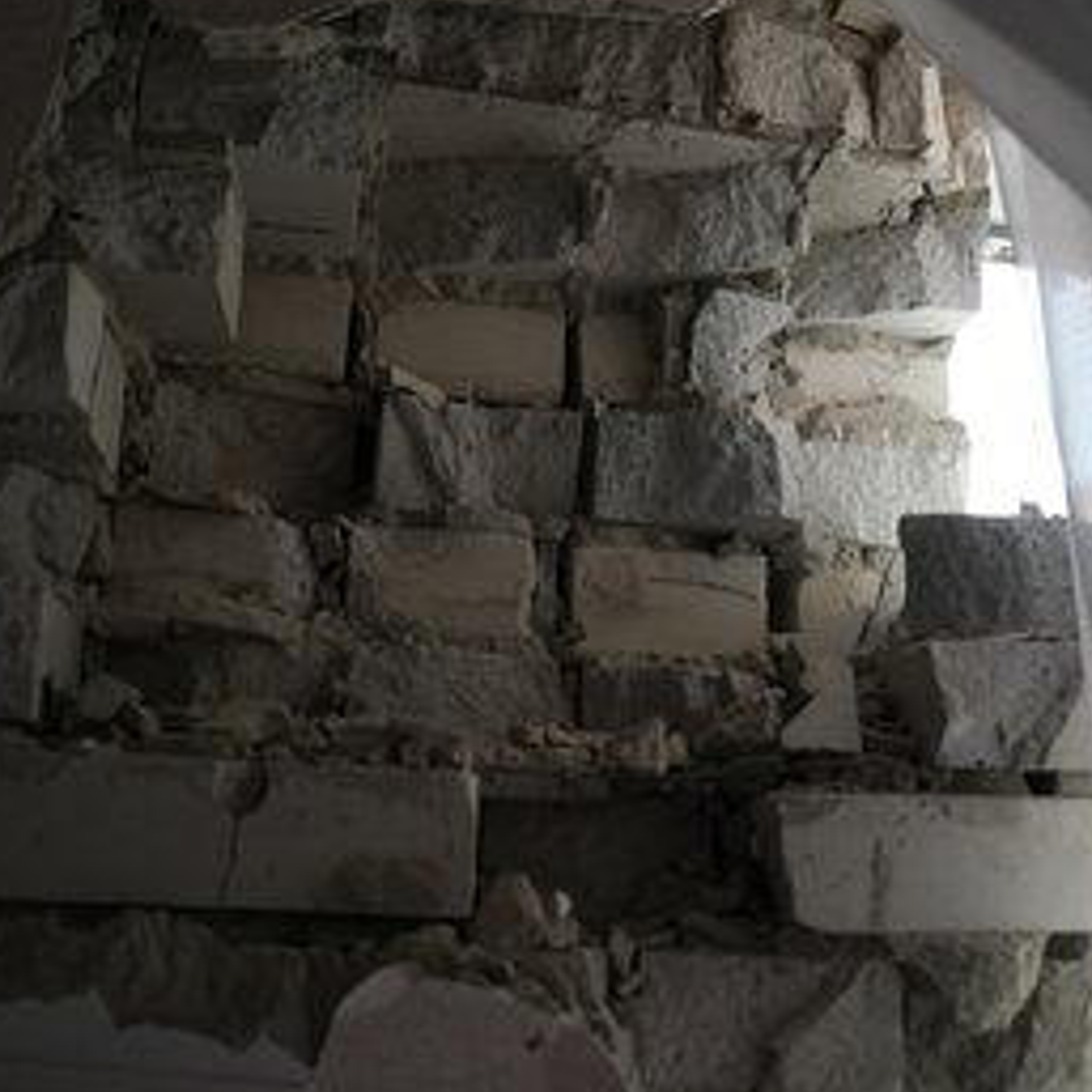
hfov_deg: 44.8
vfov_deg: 44.9
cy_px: 538
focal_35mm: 37
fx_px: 1321
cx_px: 620
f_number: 2.8
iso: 4000
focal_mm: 28
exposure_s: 1/200
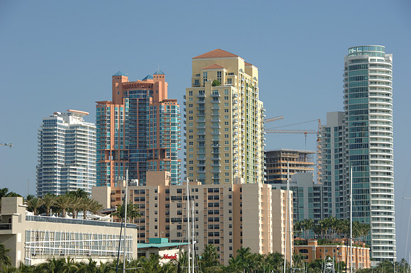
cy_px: 136
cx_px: 206
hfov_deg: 16.7
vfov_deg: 11.1
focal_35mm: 123
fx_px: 1402
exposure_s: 1/250
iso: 100
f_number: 8.5
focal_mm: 82
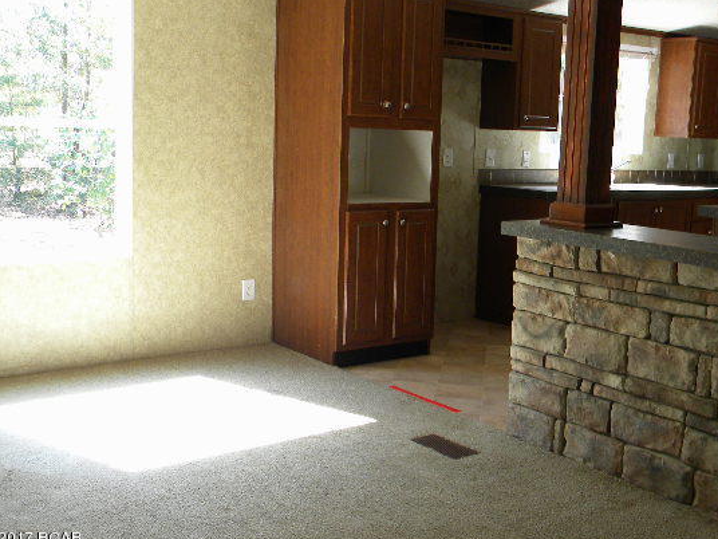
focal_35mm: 43
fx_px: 892
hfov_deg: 43.8
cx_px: 406
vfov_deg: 33.6
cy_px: 243
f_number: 3.7
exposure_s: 1/58.8
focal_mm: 6.4
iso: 123
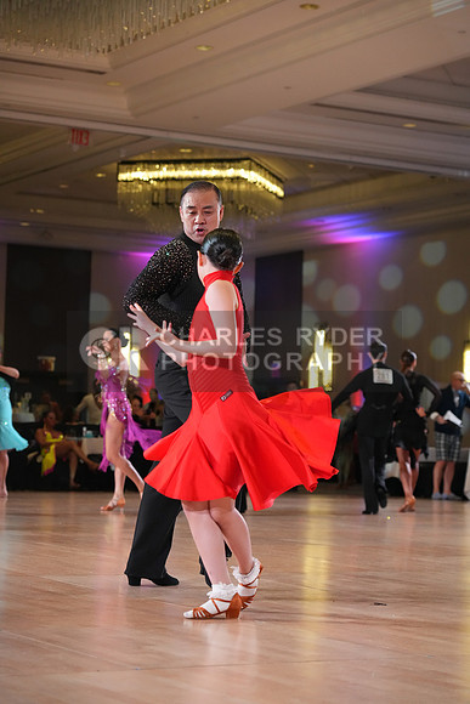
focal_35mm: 82
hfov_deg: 16.7
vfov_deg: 24.8
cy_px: 352
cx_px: 235
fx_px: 1605
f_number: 4
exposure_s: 1/500
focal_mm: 82
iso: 4000
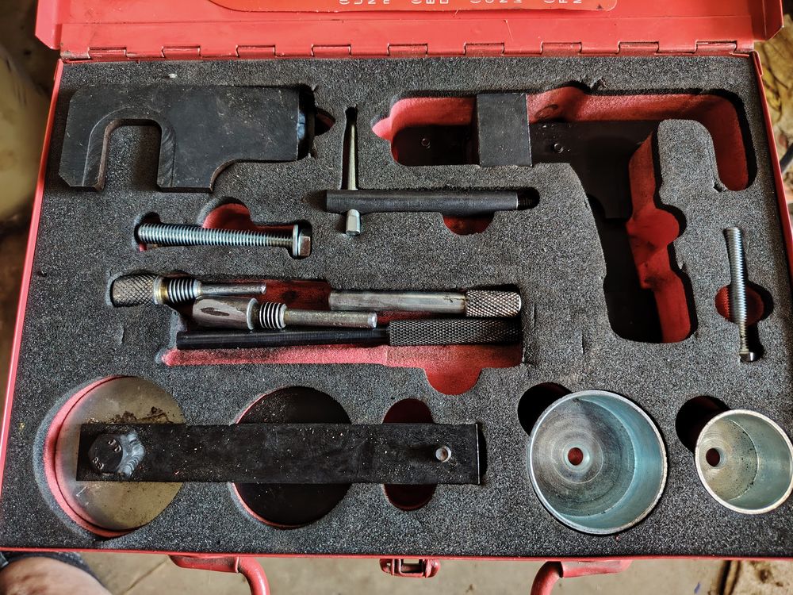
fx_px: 550
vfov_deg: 56.8
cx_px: 396
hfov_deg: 71.6
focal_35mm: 24
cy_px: 298
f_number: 1.75
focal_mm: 5.25
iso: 1966
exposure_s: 1/25
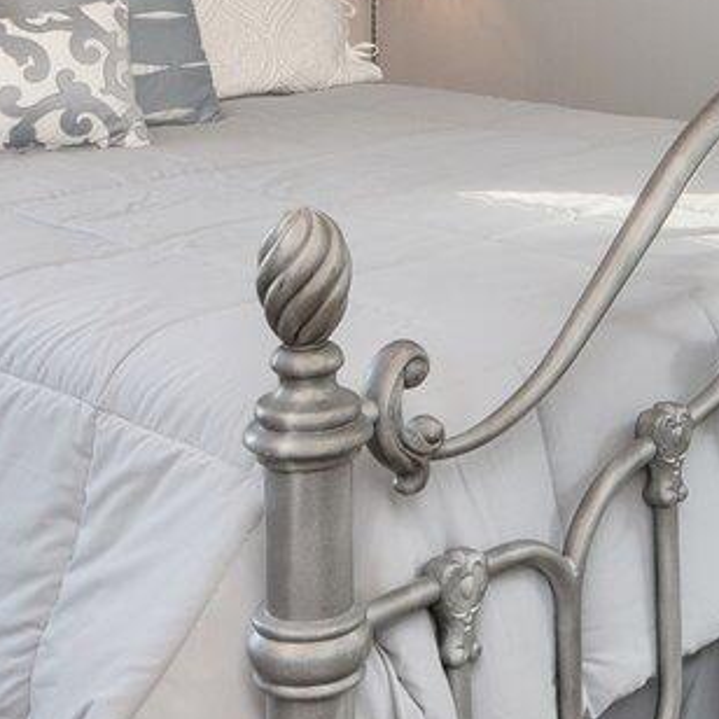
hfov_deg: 21.5
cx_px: 614
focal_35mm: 79
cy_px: -126
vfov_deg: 20.6
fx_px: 1856
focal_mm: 14
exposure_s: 1/8
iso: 320
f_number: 9
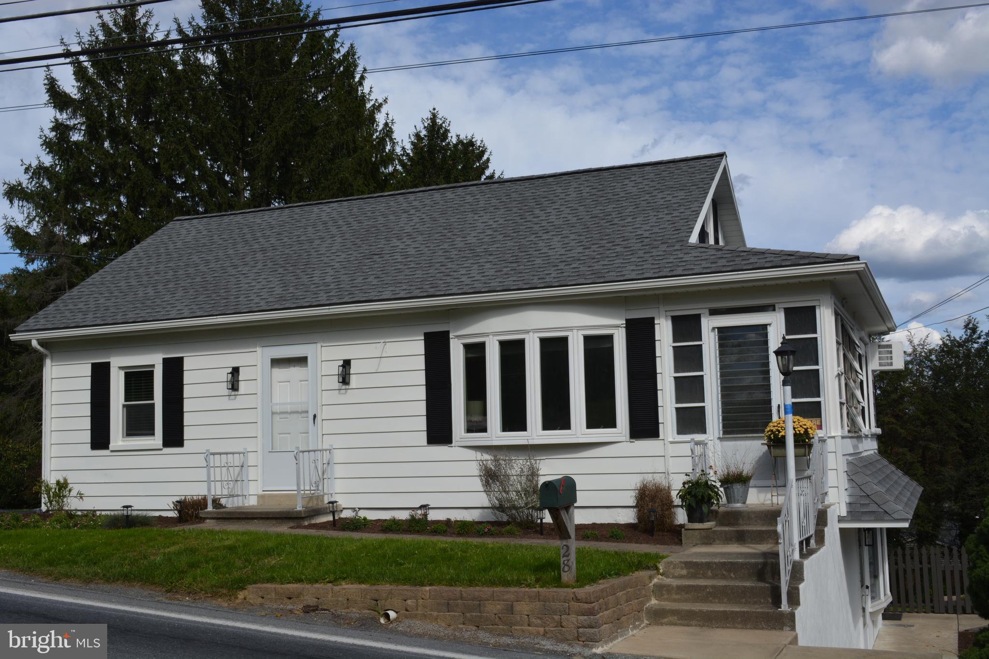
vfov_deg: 31.9
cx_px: 494
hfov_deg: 46.4
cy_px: 330
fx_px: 1154
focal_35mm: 42
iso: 100
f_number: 11
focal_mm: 28
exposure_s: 1/160
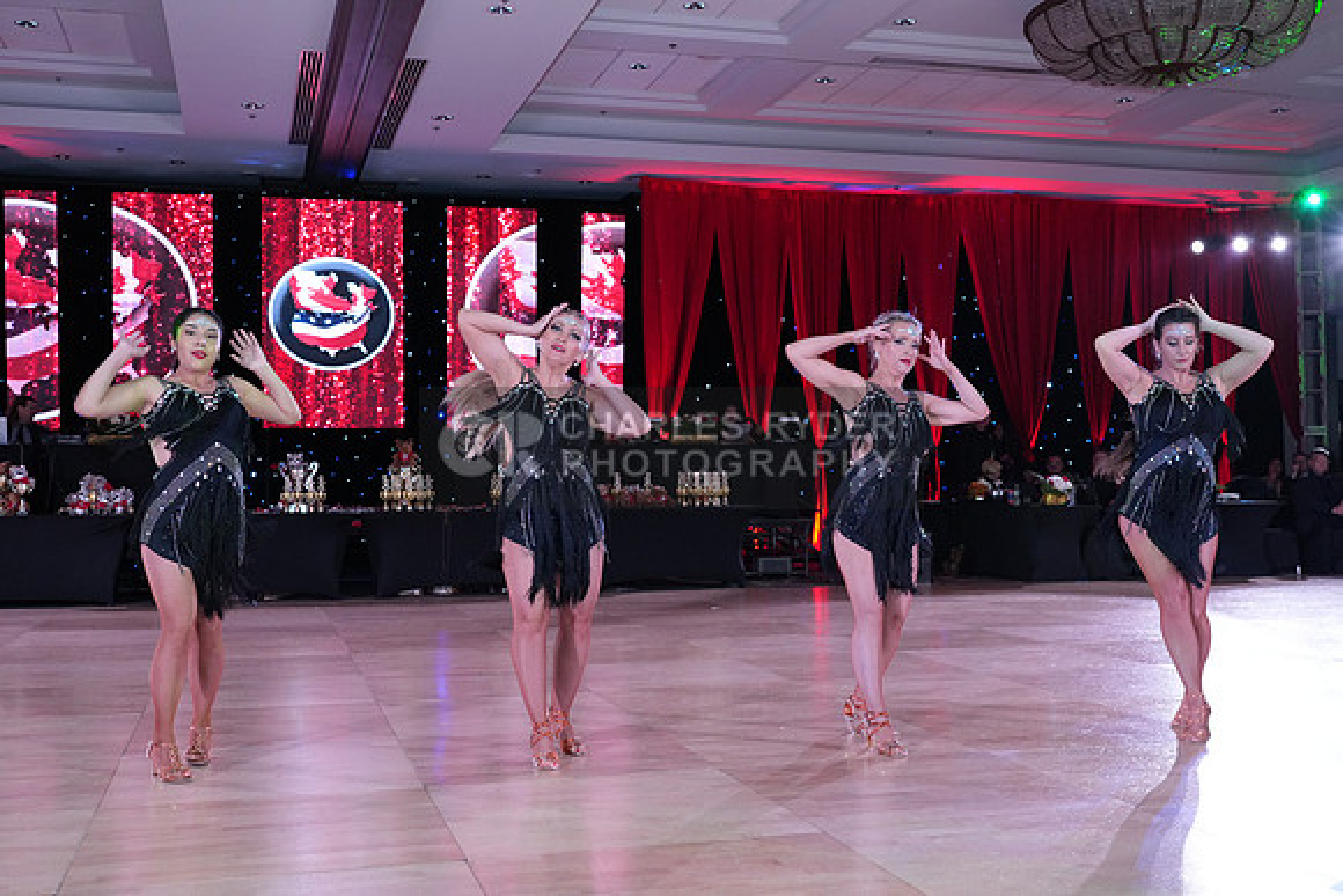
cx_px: 672
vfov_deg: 35.1
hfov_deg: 50.7
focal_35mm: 38
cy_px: 448
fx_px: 1418
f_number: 5
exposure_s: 1/250
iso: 2500
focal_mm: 38
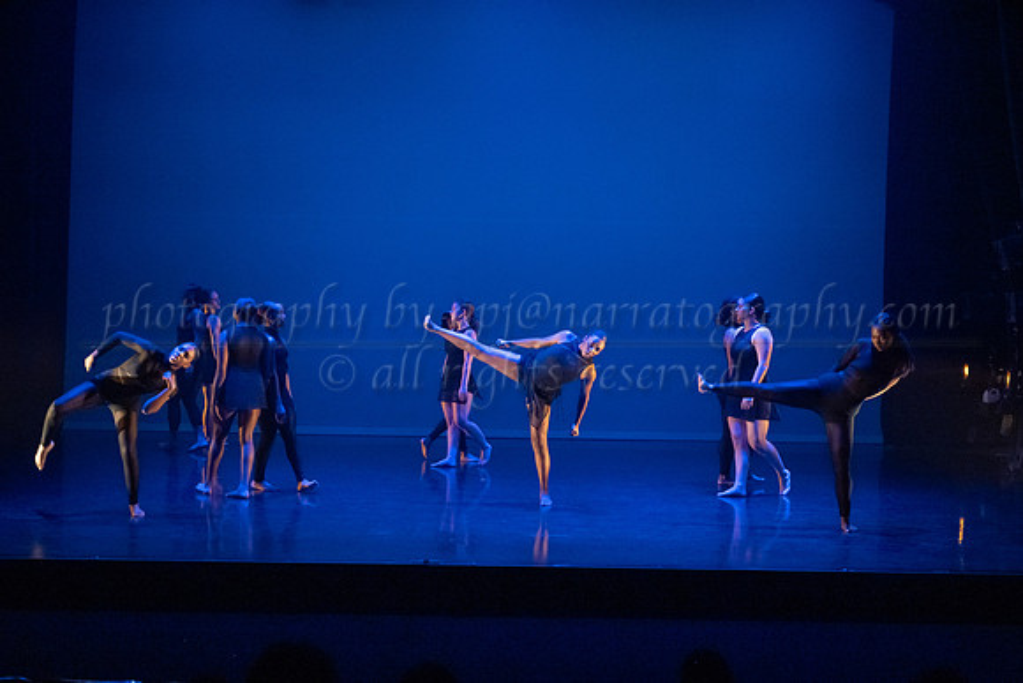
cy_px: 371
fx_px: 1761
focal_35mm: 62
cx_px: 556
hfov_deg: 32.4
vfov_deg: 21.9
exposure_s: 1/250
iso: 4000
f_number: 3.2
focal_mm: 57
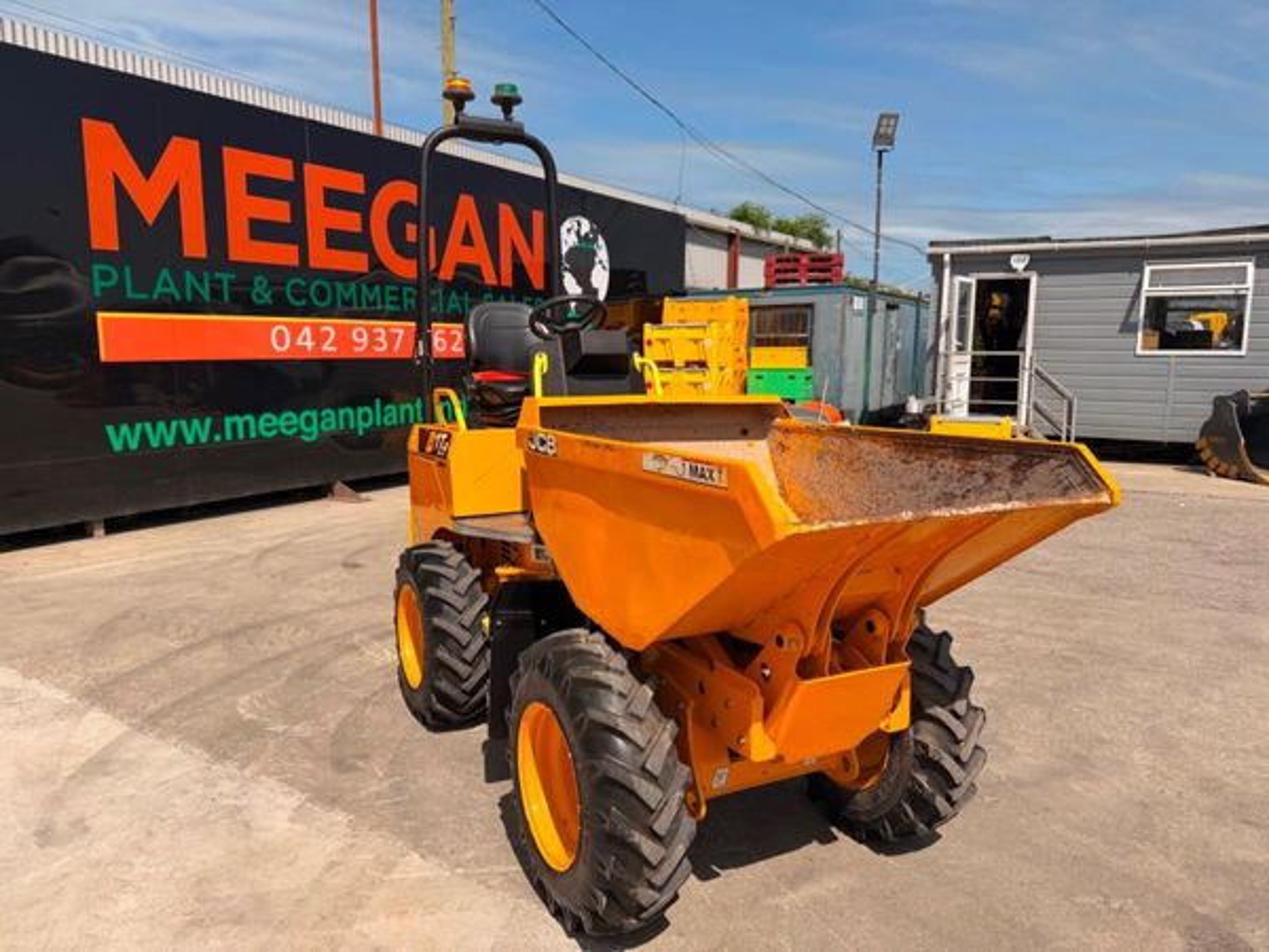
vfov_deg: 56.8
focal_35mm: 24
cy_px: 476
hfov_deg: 71.6
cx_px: 634
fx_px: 880
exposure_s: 1/5319
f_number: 1.78
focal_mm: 6.76
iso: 80
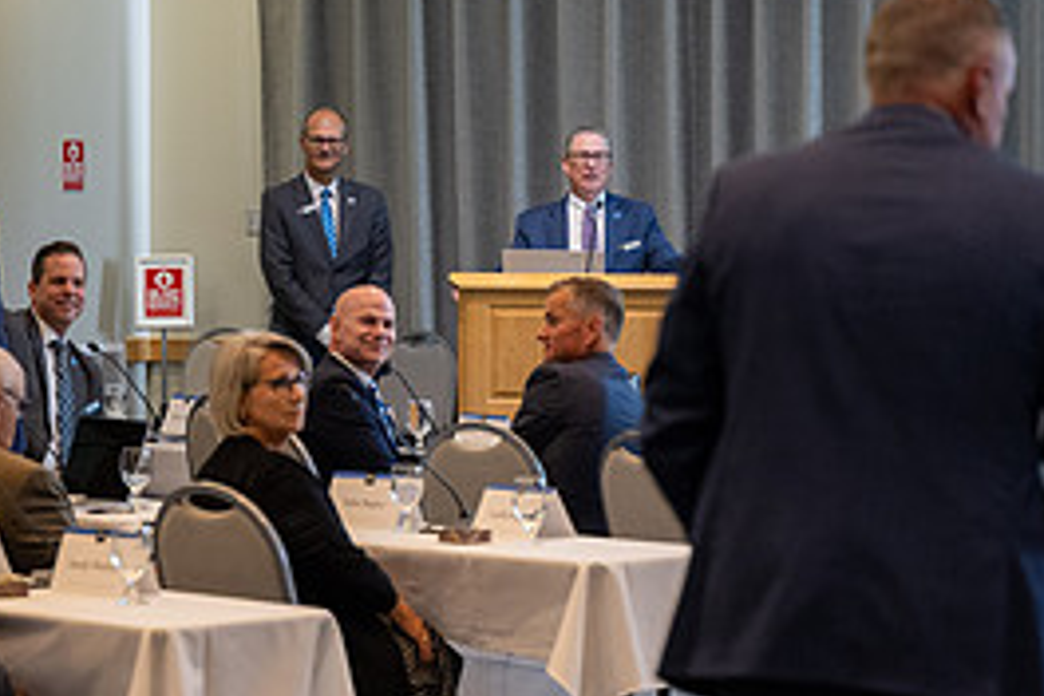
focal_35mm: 157
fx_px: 4553
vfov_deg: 8.7
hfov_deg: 13.1
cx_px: 459
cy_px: 263
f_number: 2.8
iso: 2000
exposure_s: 1/200
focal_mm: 70
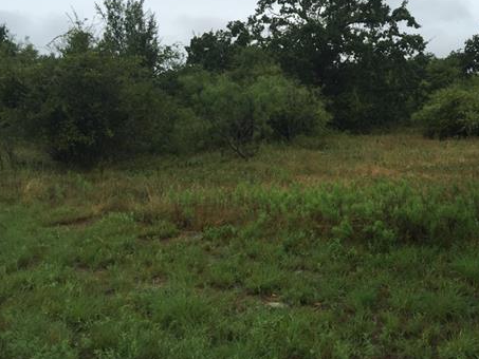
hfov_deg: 45.0
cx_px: 321
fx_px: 567
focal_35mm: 41
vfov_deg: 35.0
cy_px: 136
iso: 32
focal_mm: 4.15
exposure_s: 1/1412
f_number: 2.2
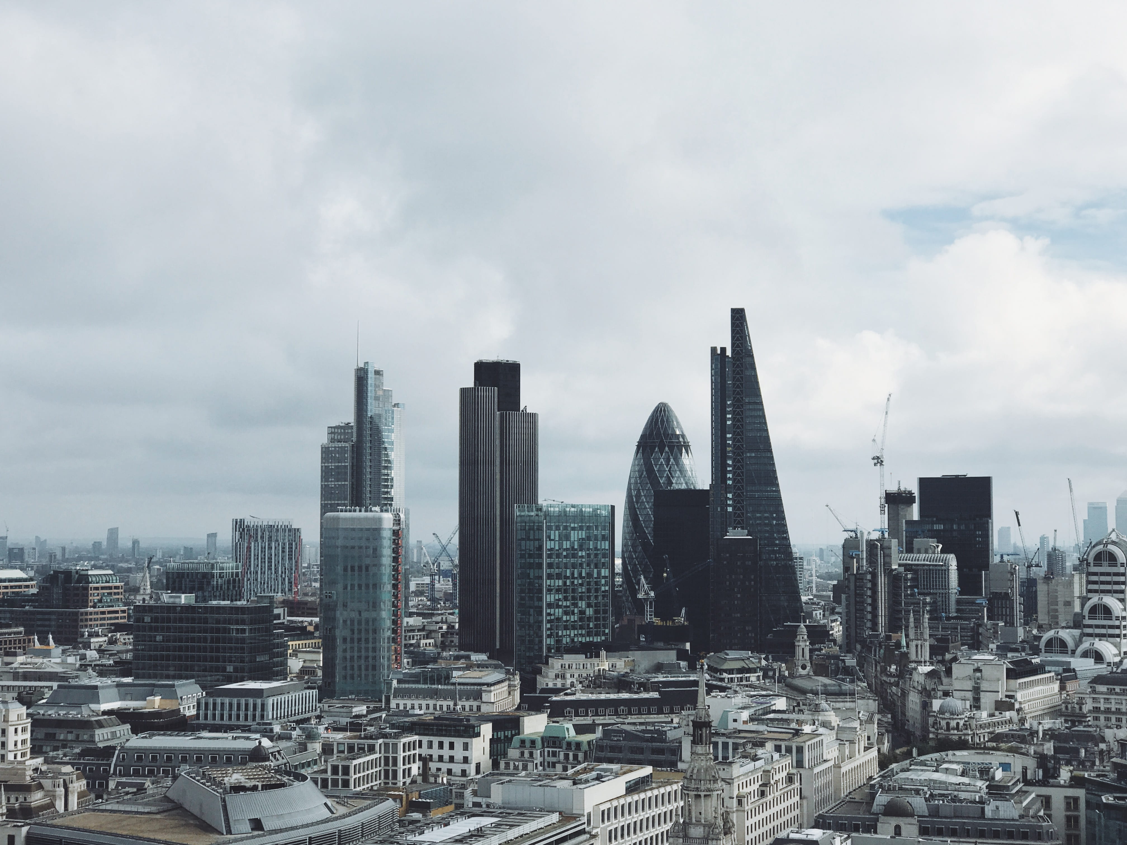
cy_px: 422
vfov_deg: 25.7
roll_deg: +0.3
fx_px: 1856
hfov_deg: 33.8
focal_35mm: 57
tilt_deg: +3.8
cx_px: 564
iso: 20
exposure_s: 1/1473
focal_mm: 6.6
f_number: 2.8
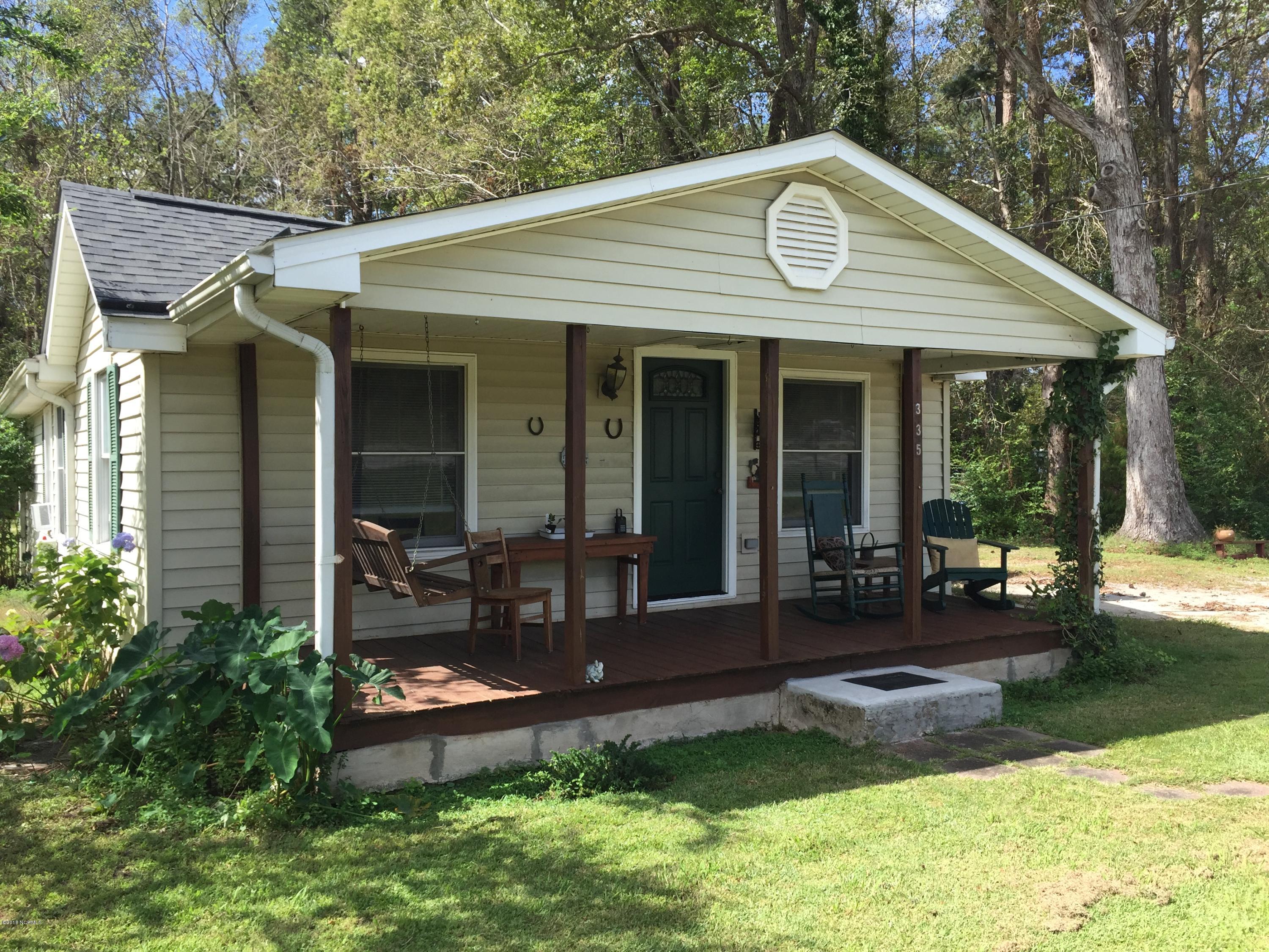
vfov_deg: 48.2
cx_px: 634
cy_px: 476
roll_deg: -0.2
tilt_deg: +0.8
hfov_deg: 61.7
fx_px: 1063
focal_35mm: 29
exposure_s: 1/791
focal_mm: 4.15
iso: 32
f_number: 2.2
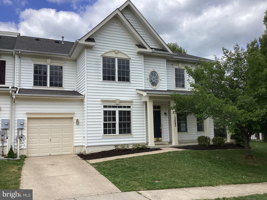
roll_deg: +1.9
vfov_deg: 45.4
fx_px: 239
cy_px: 100
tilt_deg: +9.4
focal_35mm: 31
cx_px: 134
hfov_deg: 58.4
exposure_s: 1/1335
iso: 25
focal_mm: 3.3
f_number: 2.4
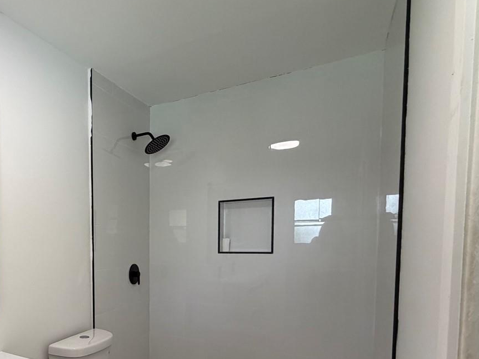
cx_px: 84
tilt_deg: -4.6
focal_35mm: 26
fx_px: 360
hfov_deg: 60.8
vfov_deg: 51.1
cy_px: 263
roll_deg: +1.4
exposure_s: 1/120
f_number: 2.2
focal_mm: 2.22
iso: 250
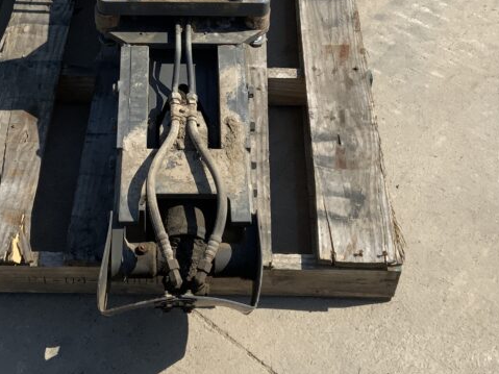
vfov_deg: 23.4
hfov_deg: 31.1
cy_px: 93
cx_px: 196
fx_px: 894
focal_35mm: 62
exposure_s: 1/2427
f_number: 1.8
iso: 20
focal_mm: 3
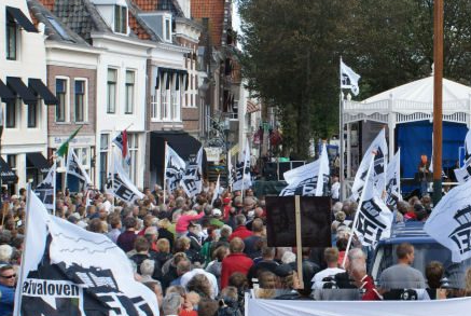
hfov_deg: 20.8
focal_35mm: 96
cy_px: 171
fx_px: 1258
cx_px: 418
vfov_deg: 14.3
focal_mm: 28
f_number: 9
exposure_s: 1/125
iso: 100
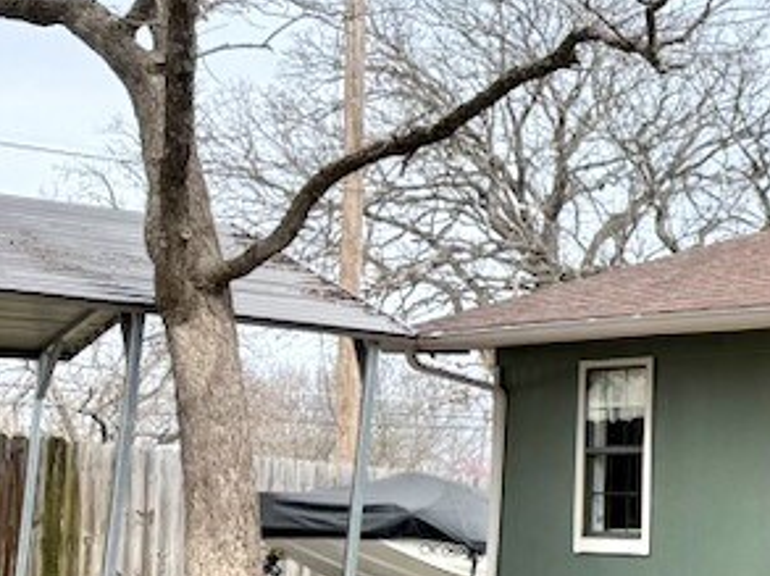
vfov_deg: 14.1
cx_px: 1679
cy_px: 316
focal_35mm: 105
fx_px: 2333
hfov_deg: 14.5
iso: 100
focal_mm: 6.76
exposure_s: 1/2370
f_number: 1.78
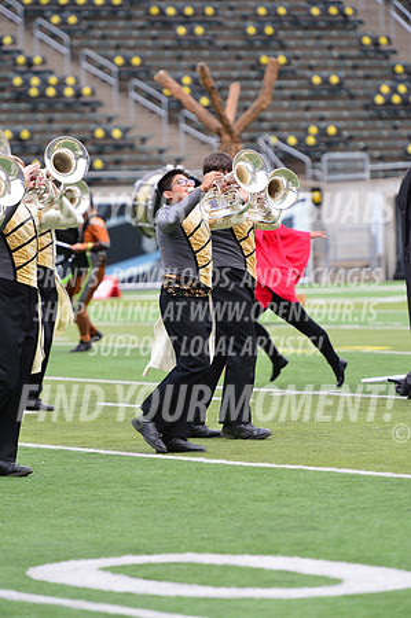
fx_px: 3776
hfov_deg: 6.2
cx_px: 206
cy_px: 309
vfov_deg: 9.4
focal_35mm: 220
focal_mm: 220
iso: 640
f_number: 4.5
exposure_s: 1/500
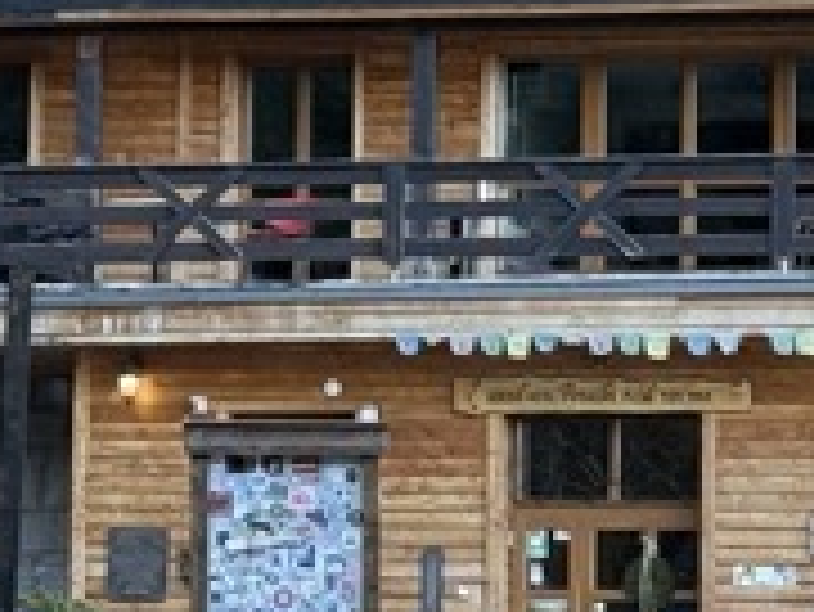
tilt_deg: +10.1
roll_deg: -0.9
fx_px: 6400
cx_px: 247
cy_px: -256
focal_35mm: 272
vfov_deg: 5.4
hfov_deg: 7.3
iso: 160
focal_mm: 6.76
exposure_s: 1/191
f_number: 1.78
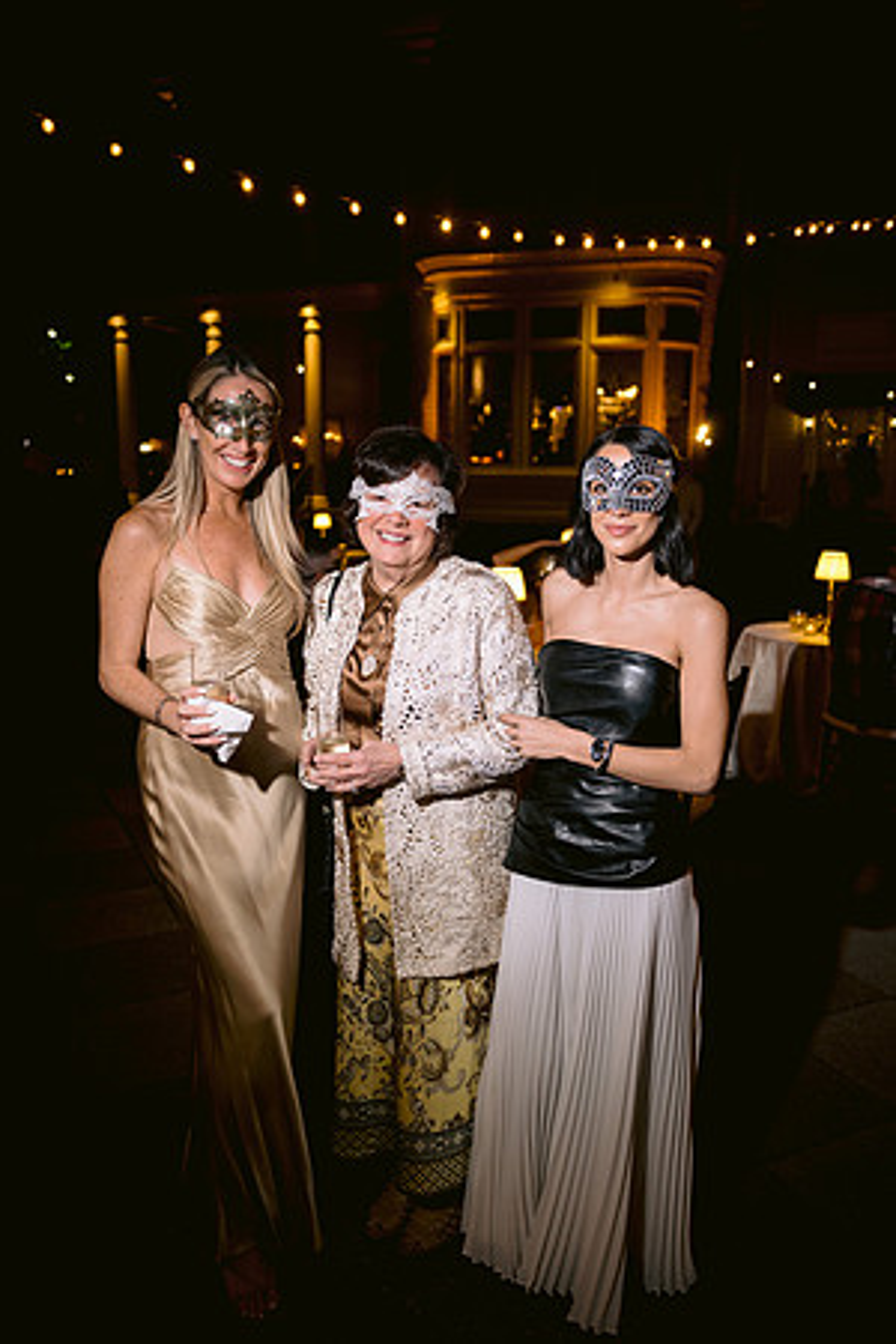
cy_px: 672
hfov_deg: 46.4
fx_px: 1045
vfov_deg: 65.5
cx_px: 448
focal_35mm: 28
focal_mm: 28
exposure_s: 1/100
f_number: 2.8
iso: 800
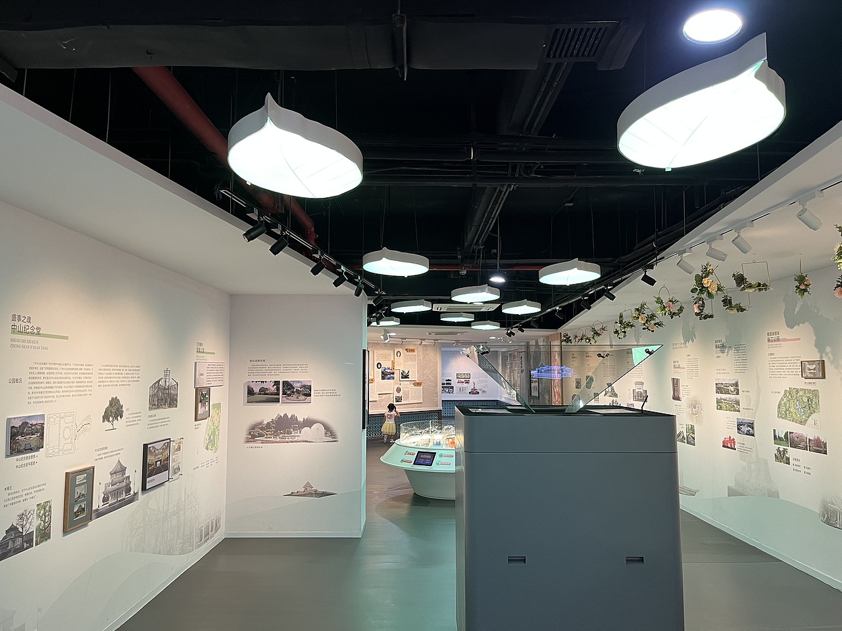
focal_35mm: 26
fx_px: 632
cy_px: 316
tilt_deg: +5.1
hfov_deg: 67.3
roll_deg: +0.7
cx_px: 421
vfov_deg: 53.1
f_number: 1.6
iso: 100
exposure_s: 1/50
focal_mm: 5.1
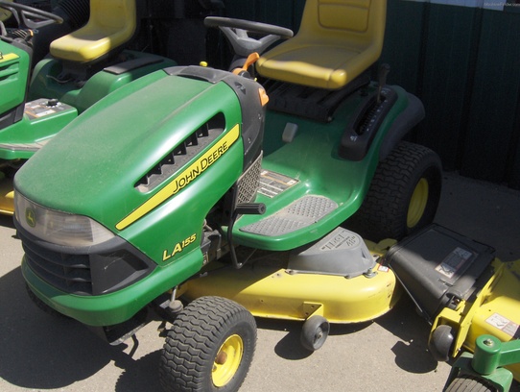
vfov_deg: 40.8
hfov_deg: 52.6
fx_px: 526
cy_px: 196
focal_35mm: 35
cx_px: 260
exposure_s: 1/806
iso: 100
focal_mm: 7.5
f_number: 5.5
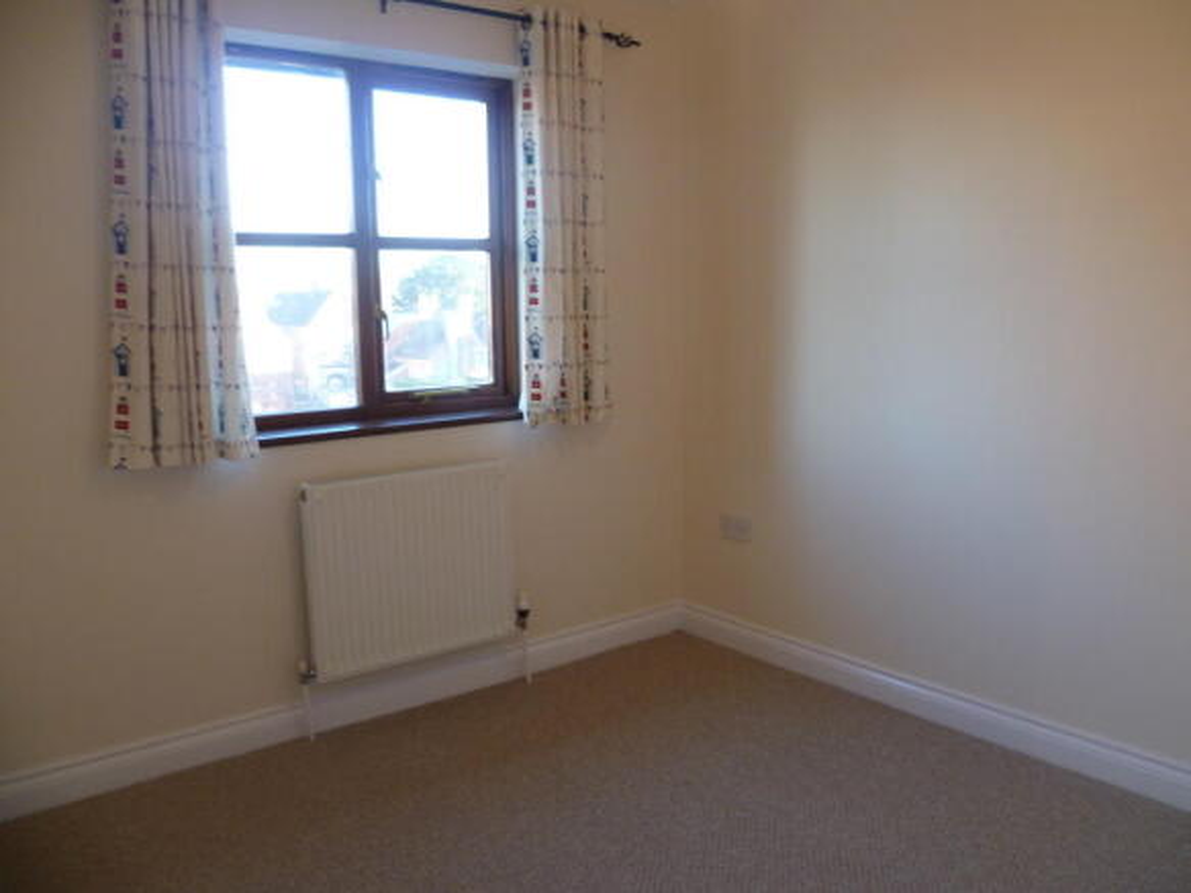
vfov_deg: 49.7
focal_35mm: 28
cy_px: 446
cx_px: 596
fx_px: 963
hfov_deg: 63.5
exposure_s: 1/30
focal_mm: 5
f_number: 2.8
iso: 160
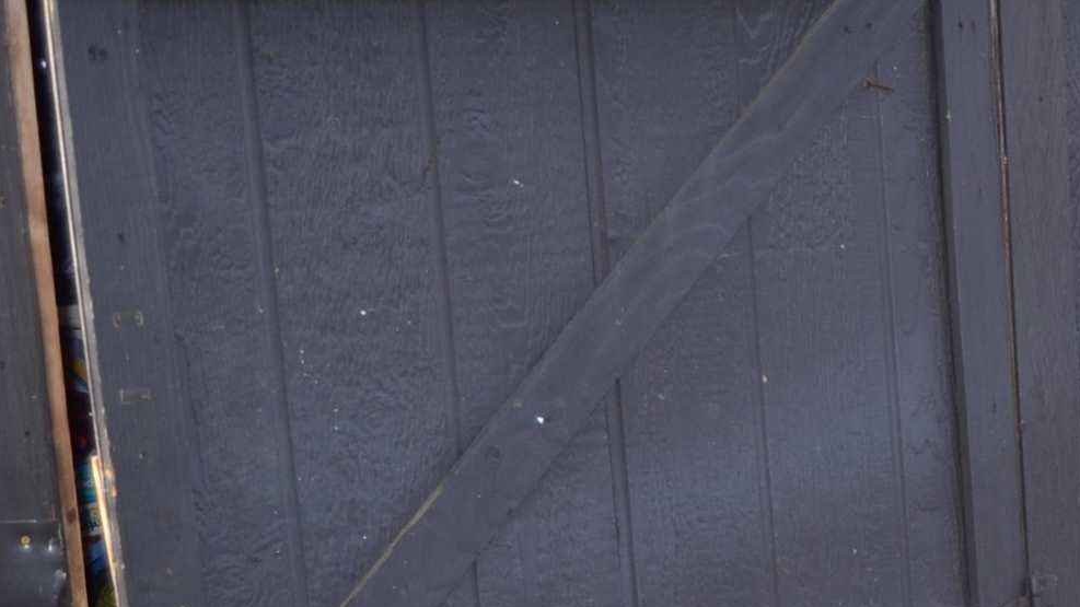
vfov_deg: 13.6
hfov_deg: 21.2
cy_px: 594
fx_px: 2520
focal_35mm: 88
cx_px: 1522
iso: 100
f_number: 4
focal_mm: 18
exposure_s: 1/160
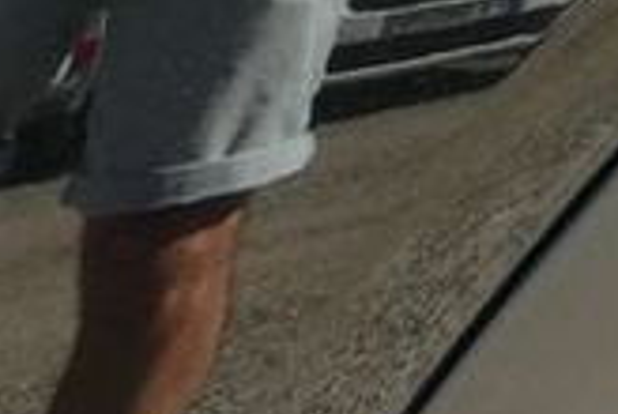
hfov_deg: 13.4
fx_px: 2614
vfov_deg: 8.7
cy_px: 732
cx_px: 72
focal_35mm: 152
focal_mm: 9.12
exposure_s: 1/320
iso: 125
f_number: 2.8
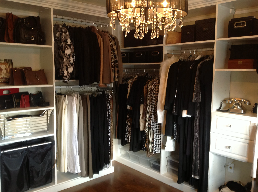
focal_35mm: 35
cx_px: 129
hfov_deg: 52.7
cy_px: 96
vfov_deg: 40.6
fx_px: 260
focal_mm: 4.28
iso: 125
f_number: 2.4
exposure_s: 1/15
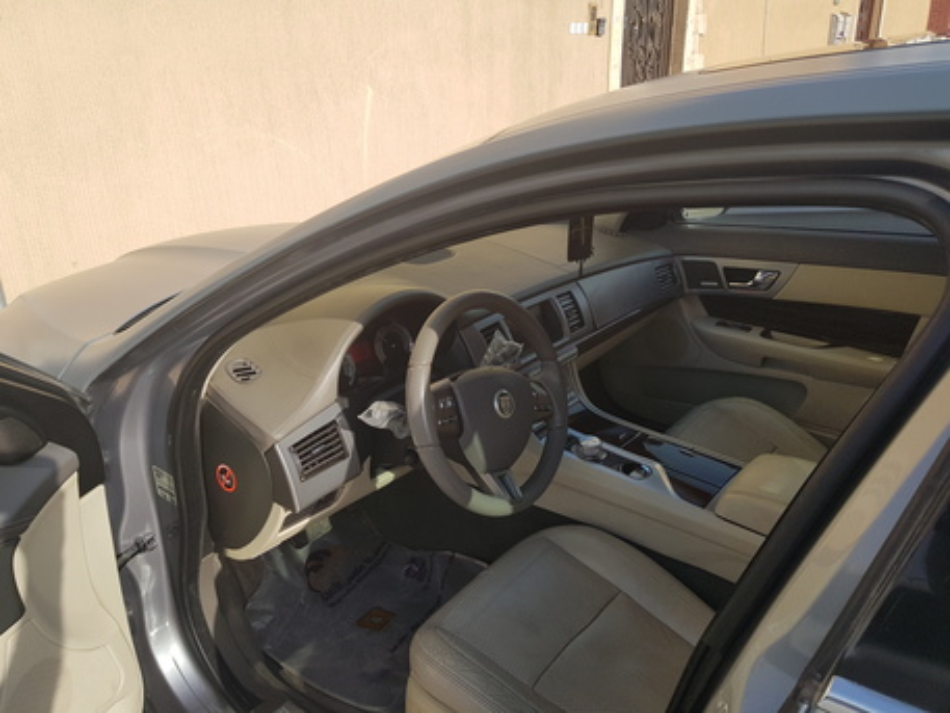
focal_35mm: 26
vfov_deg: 53.1
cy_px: 356
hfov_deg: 67.3
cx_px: 475
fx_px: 714
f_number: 1.7
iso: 40
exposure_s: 1/1752
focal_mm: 4.2
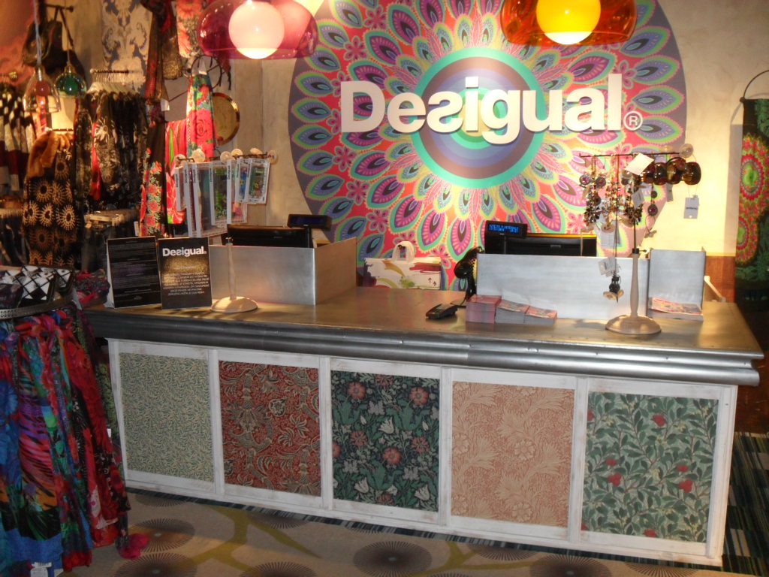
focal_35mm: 35
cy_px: 288
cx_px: 384
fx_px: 778
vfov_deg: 40.7
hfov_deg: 52.6
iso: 200
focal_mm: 6.2
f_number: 2.8
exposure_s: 1/45
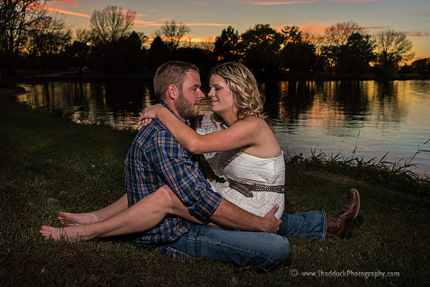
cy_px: 144
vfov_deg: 37.9
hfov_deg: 54.4
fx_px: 418
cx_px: 215
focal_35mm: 35
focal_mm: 35
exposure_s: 1/320
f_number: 6.3
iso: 640
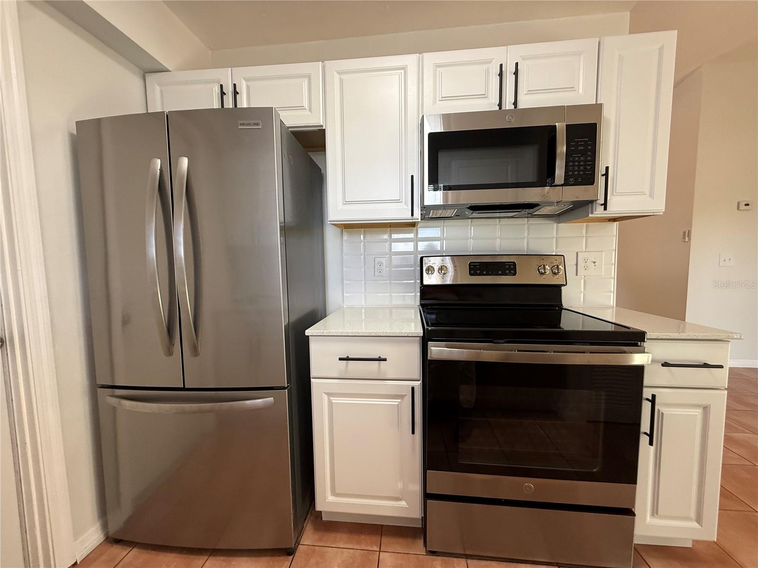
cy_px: 284
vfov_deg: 85.7
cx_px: 379
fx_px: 307
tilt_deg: -3.4
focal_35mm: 14
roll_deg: +0.7
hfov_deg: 102.1
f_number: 2.2
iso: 200
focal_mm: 2.22
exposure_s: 1/120
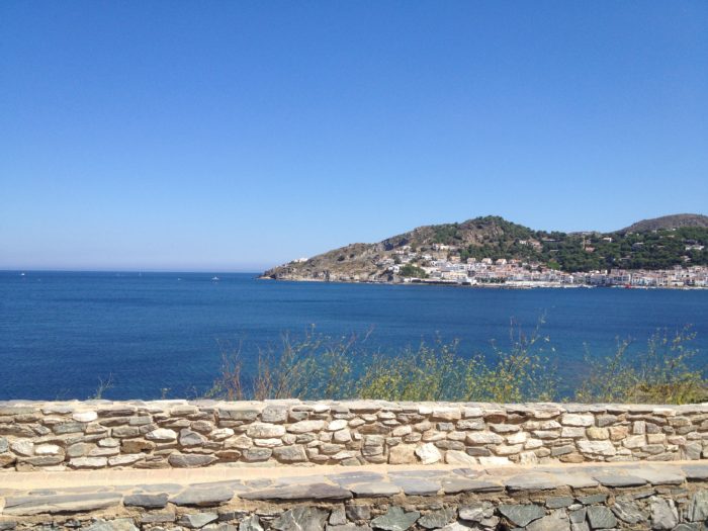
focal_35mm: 35
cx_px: 354
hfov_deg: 52.6
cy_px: 266
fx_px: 716
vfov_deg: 40.7
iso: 50
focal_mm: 4.28
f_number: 2.4
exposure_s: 1/2045
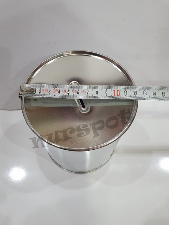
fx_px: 169
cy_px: 112
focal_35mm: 26
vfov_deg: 67.3
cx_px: 84
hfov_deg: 53.1
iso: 200
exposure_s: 1/100
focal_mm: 4.32
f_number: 2.4
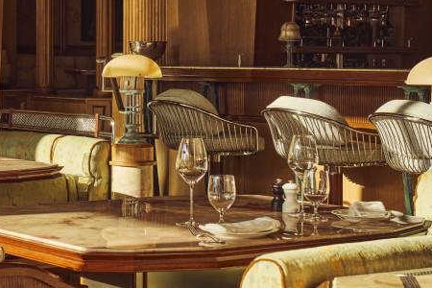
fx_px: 1248
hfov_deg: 19.4
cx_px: 73
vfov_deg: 13.1
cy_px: 52
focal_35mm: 104
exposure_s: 1/160
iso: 400
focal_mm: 39
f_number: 7.1
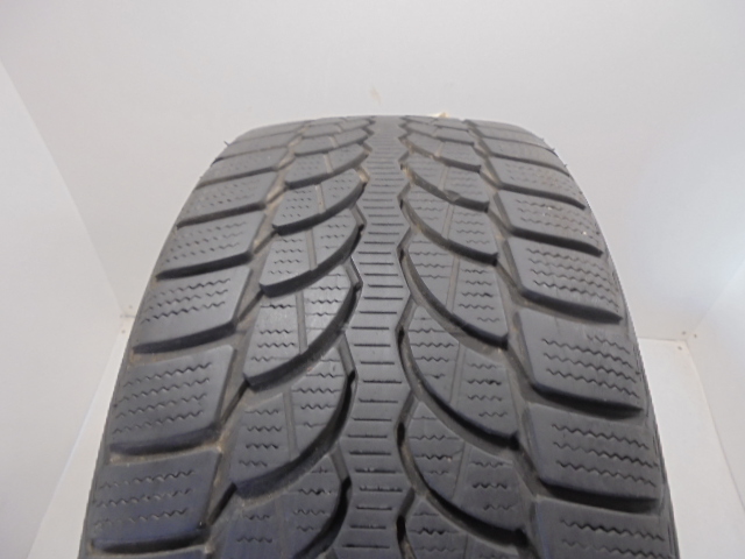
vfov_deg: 53.1
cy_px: 280
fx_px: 560
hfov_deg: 67.3
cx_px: 372
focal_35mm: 26
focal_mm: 4.6
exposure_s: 1/30
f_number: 3.5
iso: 320
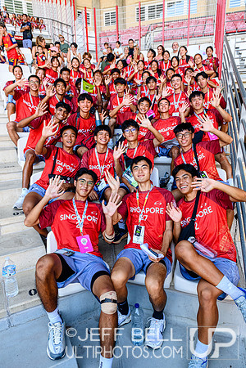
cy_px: 184
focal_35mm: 24
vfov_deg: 73.7
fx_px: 246
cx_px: 123
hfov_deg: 53.1
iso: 4500
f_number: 5.6
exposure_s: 1/800
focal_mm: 24
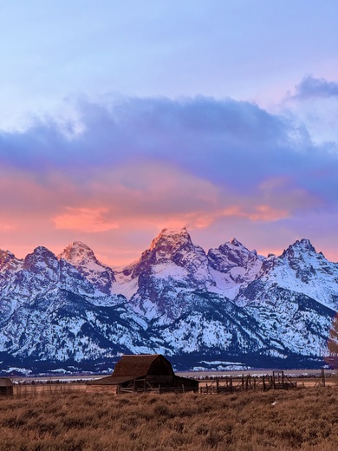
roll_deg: +0.6
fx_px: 1002
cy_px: 226
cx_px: 169
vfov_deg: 25.3
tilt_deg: +8.2
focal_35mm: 77
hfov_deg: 19.1
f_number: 2.8
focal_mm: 9
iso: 160
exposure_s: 1/99
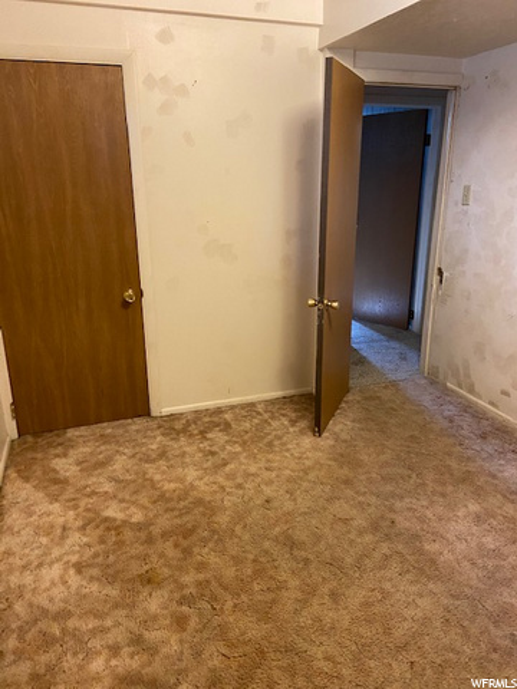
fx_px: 518
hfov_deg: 53.1
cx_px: 258
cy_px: 344
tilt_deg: -17.3
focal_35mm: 26
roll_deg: +0.1
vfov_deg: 67.3
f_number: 1.8
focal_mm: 4.25
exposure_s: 1/40
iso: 400
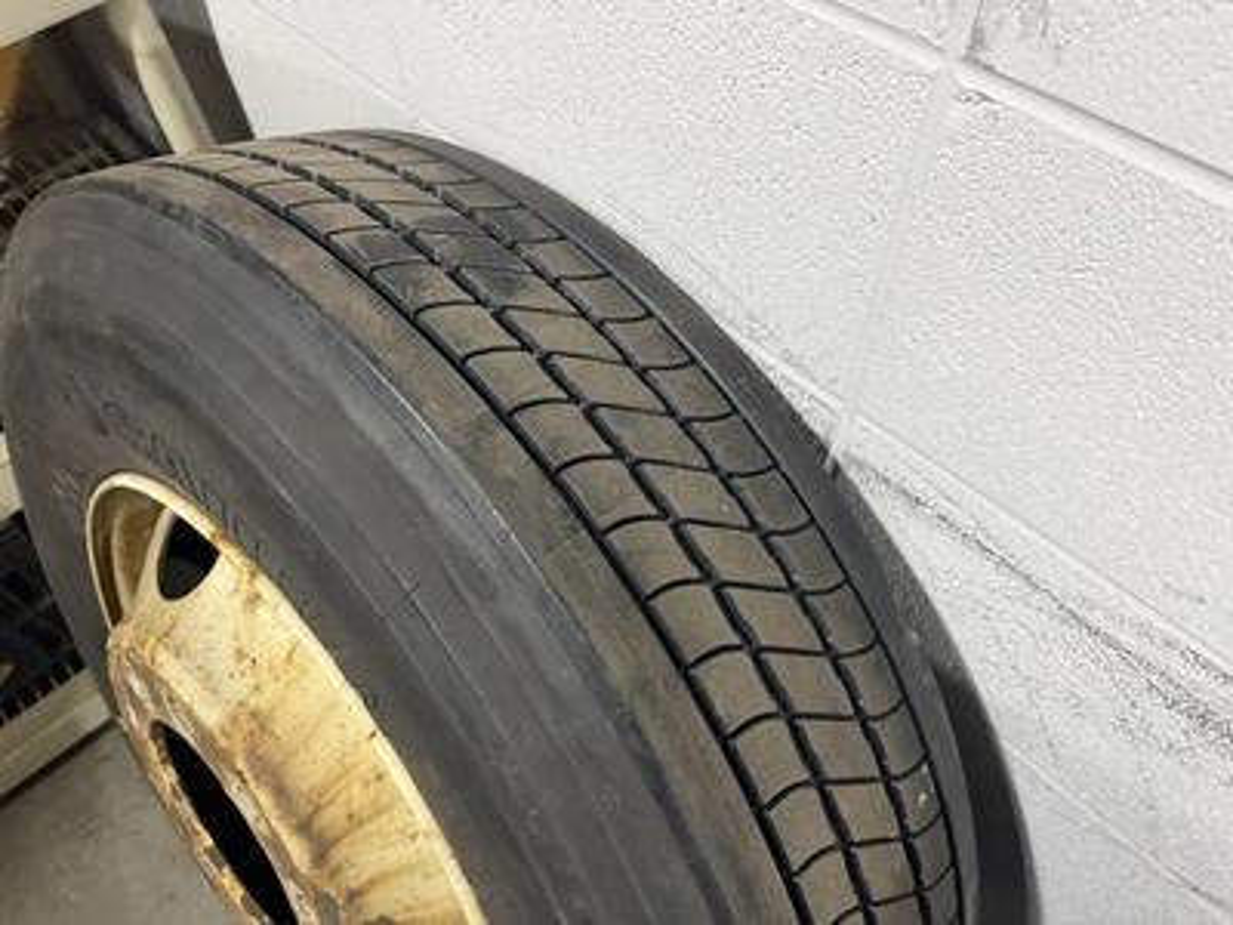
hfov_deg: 71.6
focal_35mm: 24
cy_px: 462
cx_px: 616
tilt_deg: -56.7
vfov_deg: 56.8
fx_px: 855
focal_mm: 6.76
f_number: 1.78
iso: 800
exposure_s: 1/60
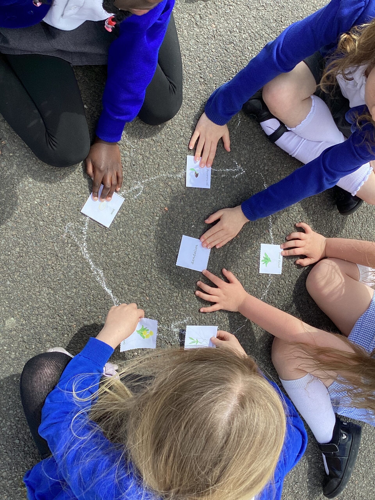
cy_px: 250
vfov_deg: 58.4
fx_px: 448
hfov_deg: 45.4
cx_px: 188
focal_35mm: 31
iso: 25
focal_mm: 3.3
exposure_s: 1/433
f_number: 2.4
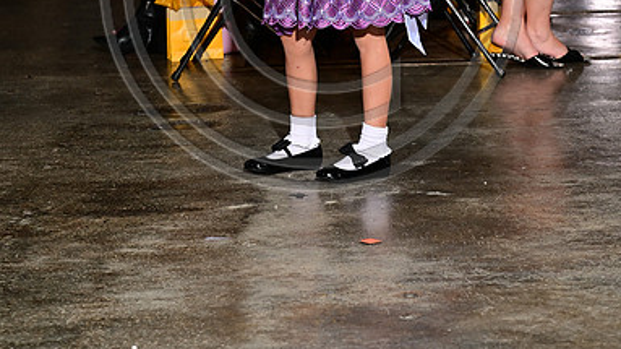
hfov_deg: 14.7
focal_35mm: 146
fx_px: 2403
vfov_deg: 8.2
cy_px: -21
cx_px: 311
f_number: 6.3
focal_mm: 92
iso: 1000
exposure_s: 1/125
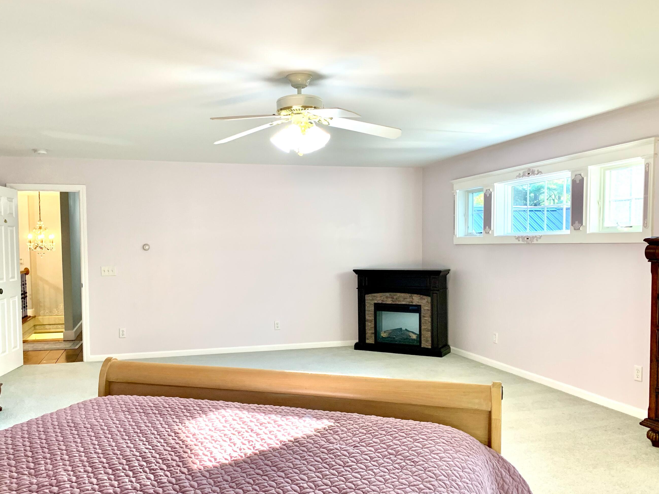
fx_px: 571
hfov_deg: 59.9
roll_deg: +1.0
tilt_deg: -3.7
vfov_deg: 46.7
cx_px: 299
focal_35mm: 30
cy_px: 276
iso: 100
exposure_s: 1/60
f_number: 1.8
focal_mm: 4.25
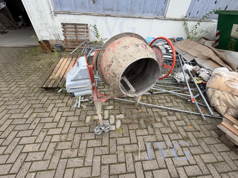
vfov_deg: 85.7
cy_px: 89
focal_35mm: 14
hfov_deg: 102.1
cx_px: 119
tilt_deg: -39.4
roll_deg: +5.6
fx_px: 96
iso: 50
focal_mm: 2.22
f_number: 2.2
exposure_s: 1/121
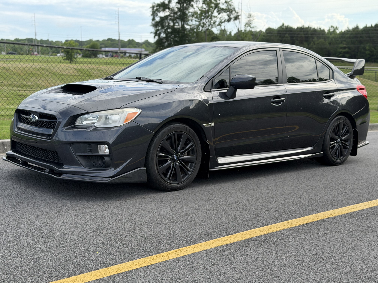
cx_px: 189
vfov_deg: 30.3
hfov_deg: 39.7
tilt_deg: -8.4
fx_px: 524
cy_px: 142
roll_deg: -0.2
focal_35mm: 48
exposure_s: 1/1838
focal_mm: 6.76
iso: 80
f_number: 1.78
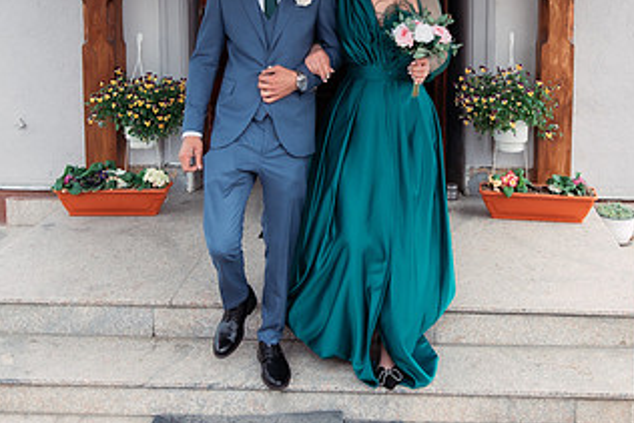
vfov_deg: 29.5
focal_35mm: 44
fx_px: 775
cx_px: 371
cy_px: 59
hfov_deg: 44.3
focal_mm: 24
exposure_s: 1/320
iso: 320
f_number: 6.3
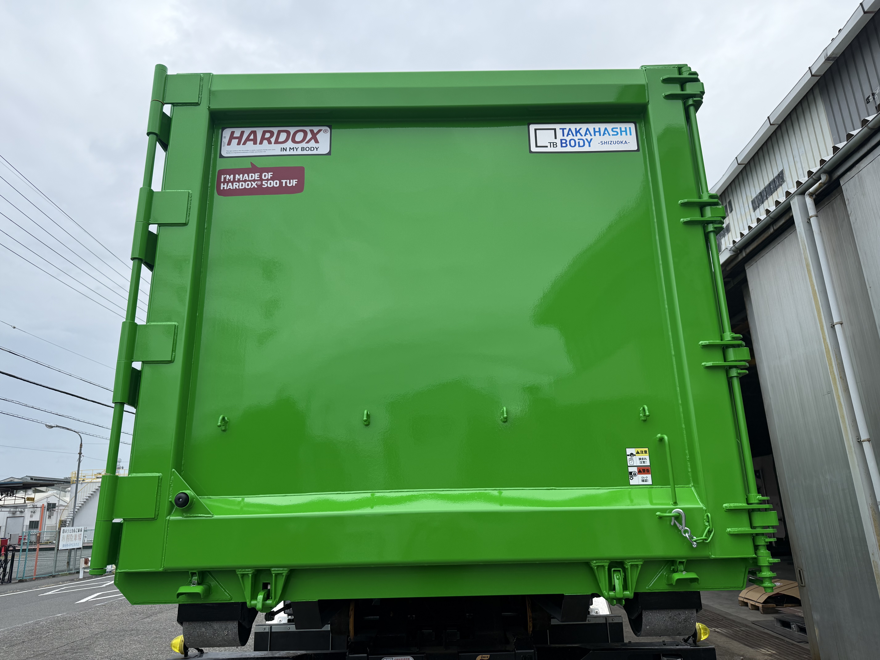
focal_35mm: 24
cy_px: 330
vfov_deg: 56.8
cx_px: 440
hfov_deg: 71.6
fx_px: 610
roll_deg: +1.9
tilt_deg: +16.0
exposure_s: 1/3759
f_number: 1.78
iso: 100
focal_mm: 6.76
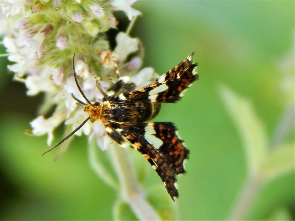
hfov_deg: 12.3
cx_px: 148
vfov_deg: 9.3
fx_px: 1364
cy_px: 110
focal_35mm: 160
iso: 125
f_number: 5.1
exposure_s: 1/100
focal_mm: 28.7
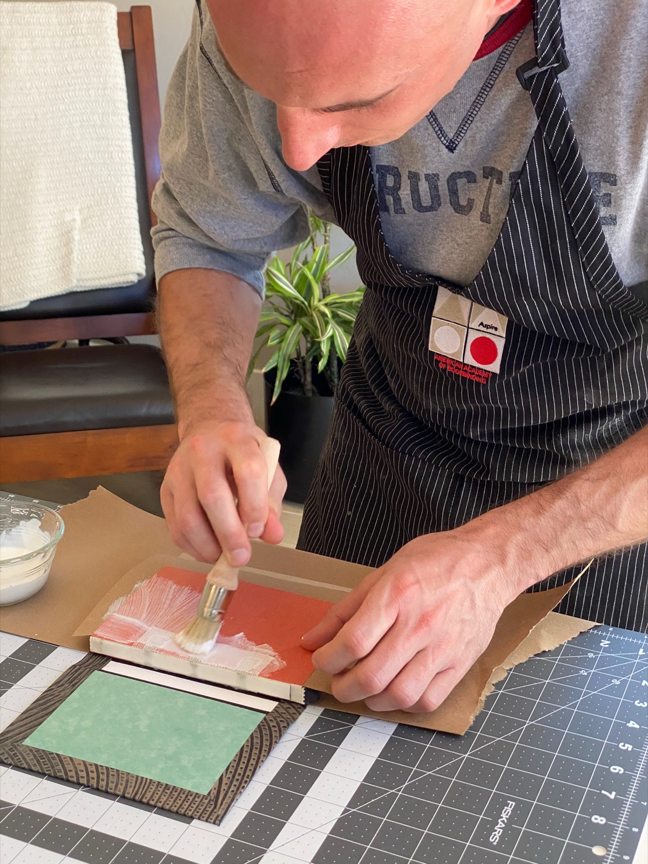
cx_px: 324
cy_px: 432
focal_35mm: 52
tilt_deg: -22.0
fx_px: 1298
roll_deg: -0.2
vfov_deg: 36.8
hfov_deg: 28.0
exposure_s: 1/60
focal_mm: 6
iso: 125
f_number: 2
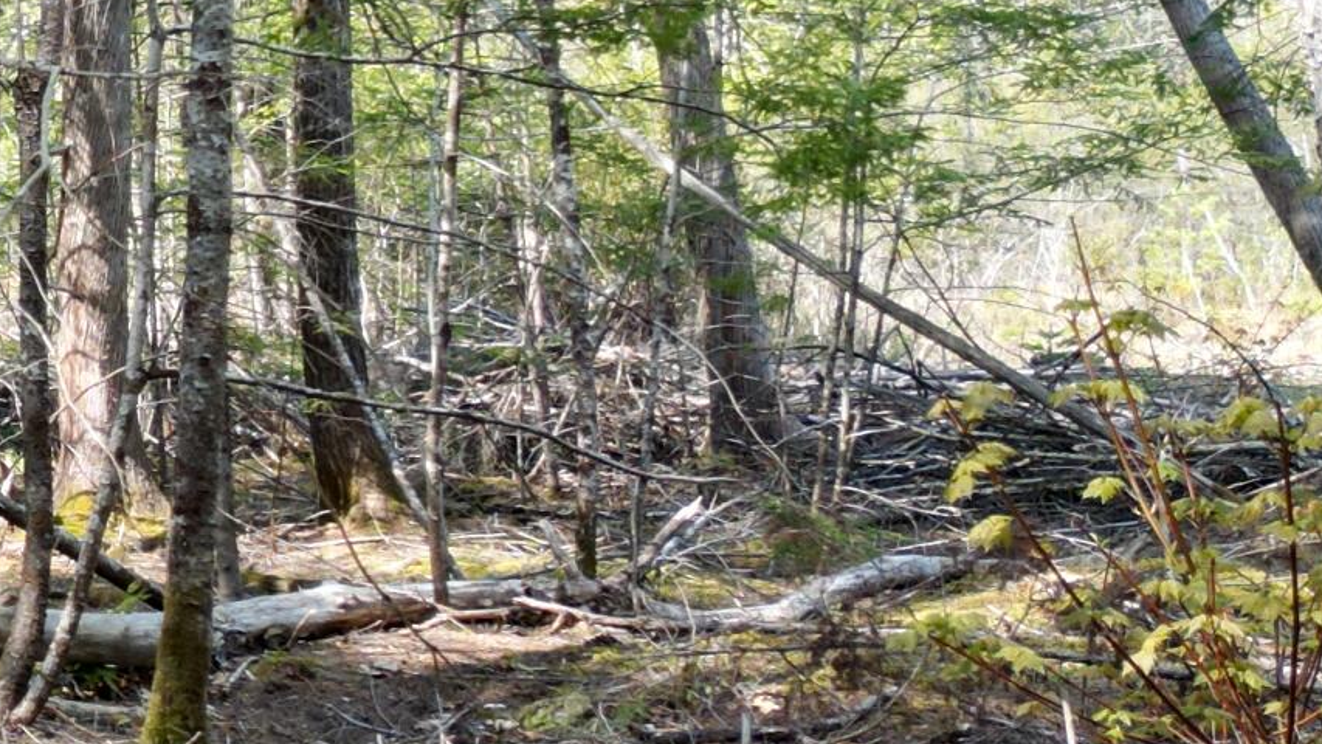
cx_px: -601
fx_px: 3225
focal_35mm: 92
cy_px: 119
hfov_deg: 20.2
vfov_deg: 13.1
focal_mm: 6.72
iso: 200
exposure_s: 1/640
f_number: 1.7
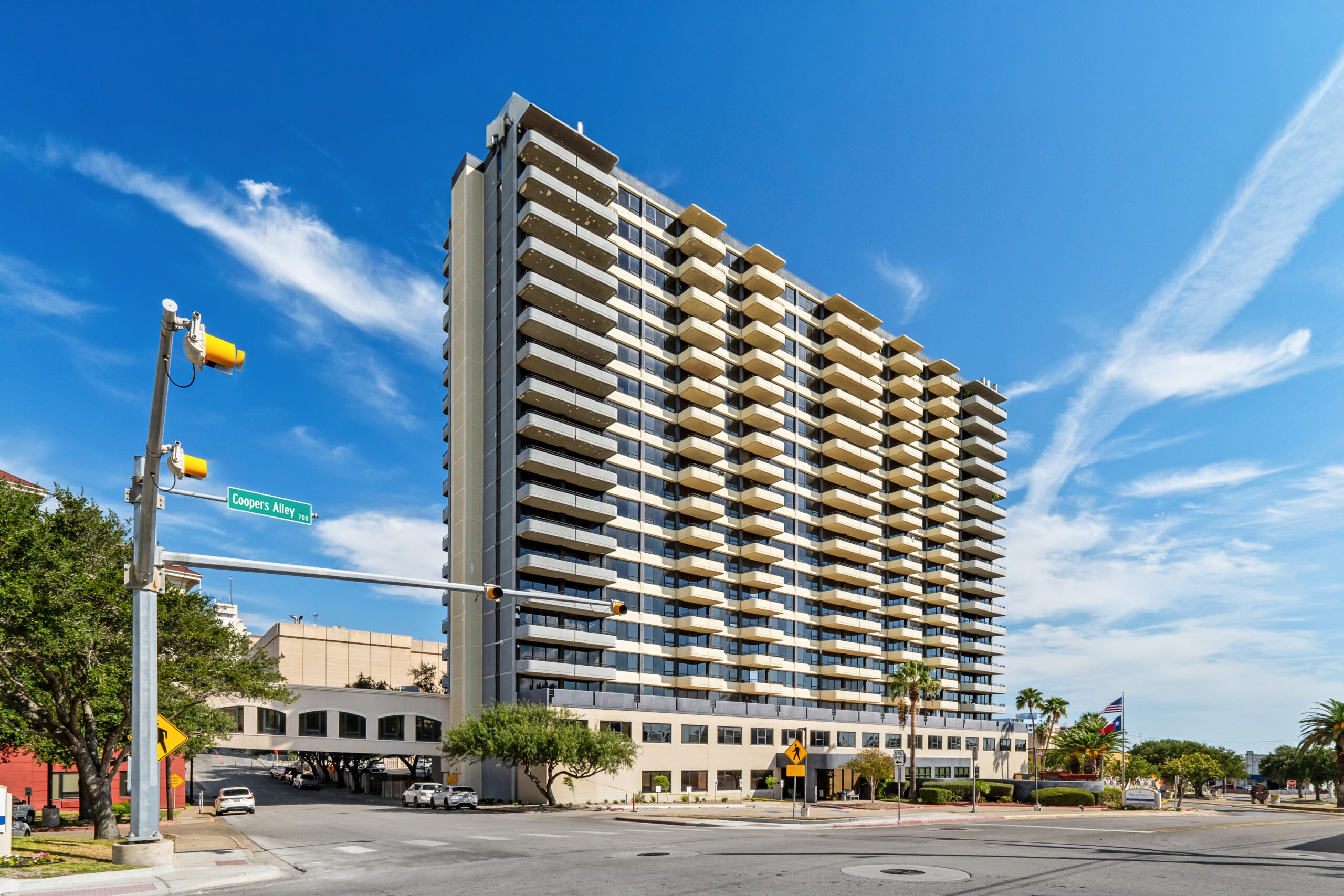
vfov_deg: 77.3
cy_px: 448
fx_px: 560
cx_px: 672
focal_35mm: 15
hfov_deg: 100.4
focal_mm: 10
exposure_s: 1/640
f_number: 9
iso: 400
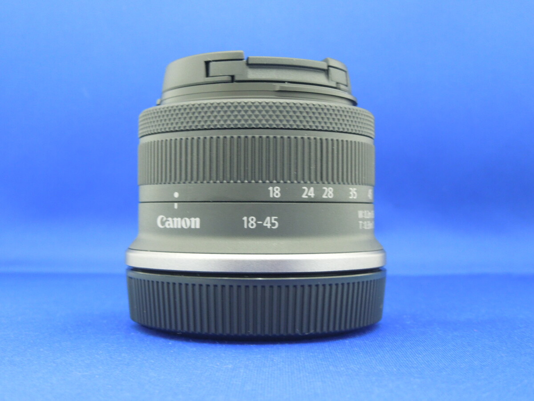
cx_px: 267
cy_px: 200
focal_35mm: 48
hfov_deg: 39.7
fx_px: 740
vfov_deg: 30.3
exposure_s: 1/13
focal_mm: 8.7
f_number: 4
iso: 400
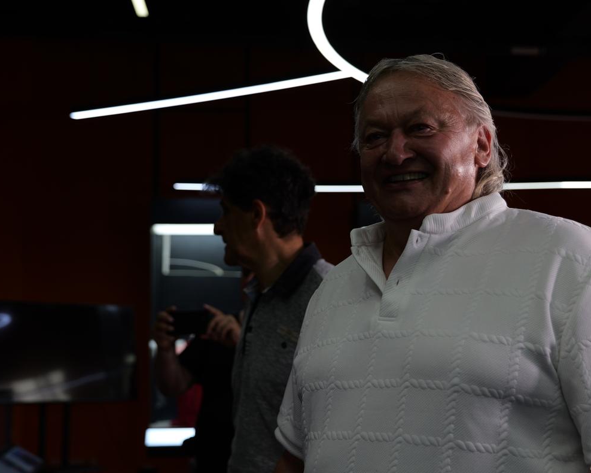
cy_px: 235
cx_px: 304
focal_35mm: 57
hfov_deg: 33.0
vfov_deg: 26.7
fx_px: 997
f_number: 4
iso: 800
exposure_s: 1/160
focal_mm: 50
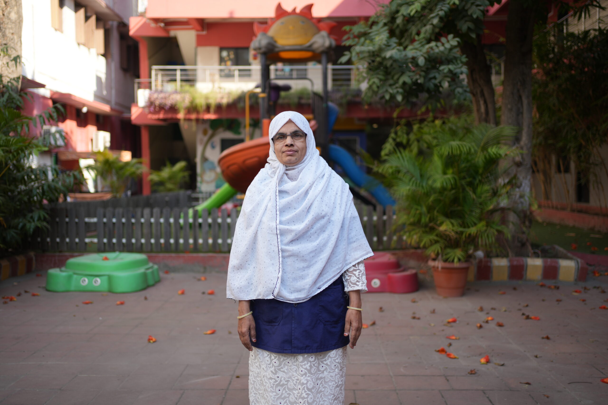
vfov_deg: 37.9
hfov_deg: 54.4
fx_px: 591
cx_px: 304
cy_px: 202
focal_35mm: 35
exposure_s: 1/800
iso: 100
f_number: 1.8
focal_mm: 35
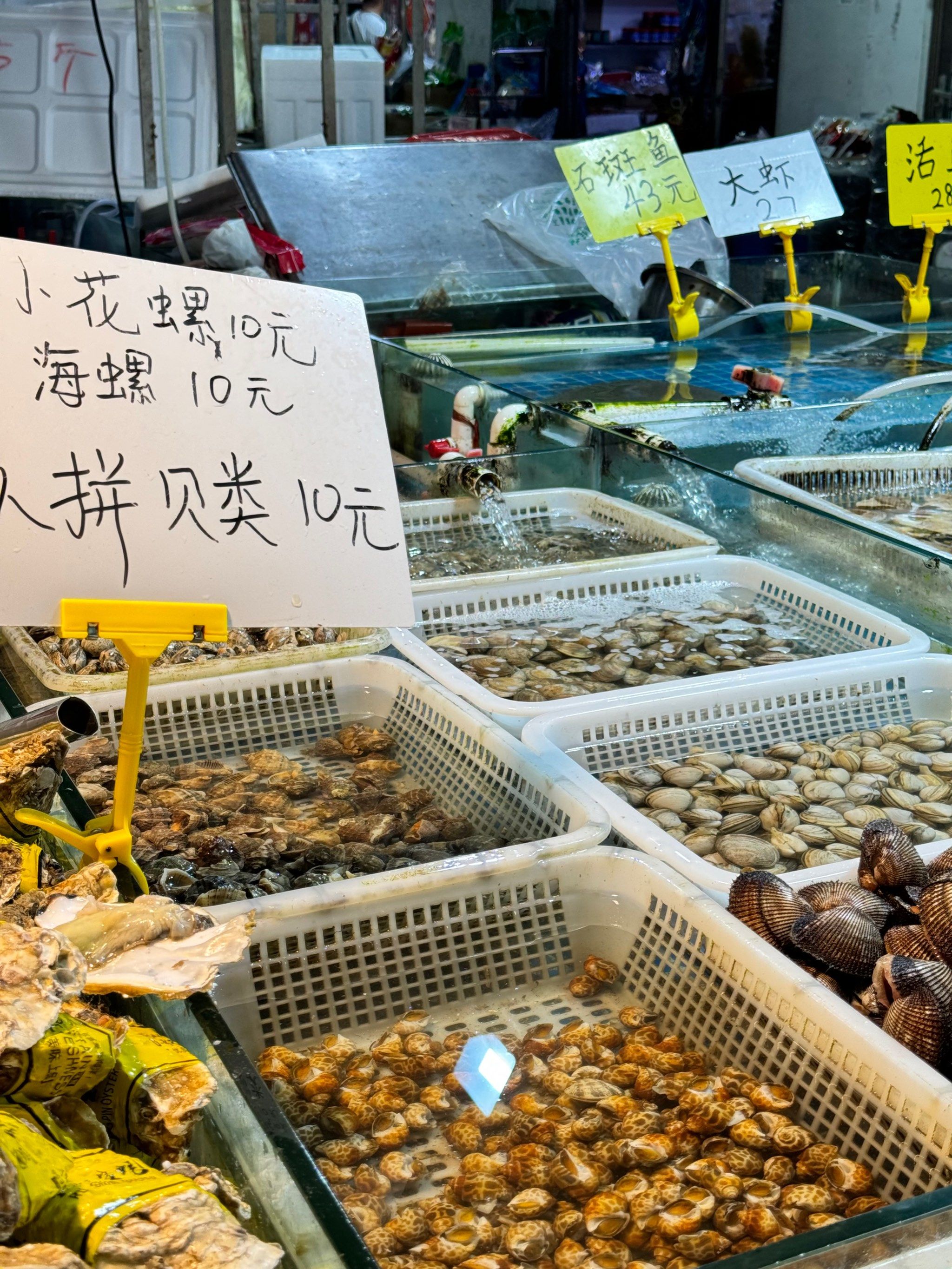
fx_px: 1760
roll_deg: -0.3
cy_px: 634
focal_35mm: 48
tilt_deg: -17.9
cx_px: 476
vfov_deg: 39.7
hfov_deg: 30.3
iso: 50
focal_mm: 6.86
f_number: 1.78
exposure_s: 1/108
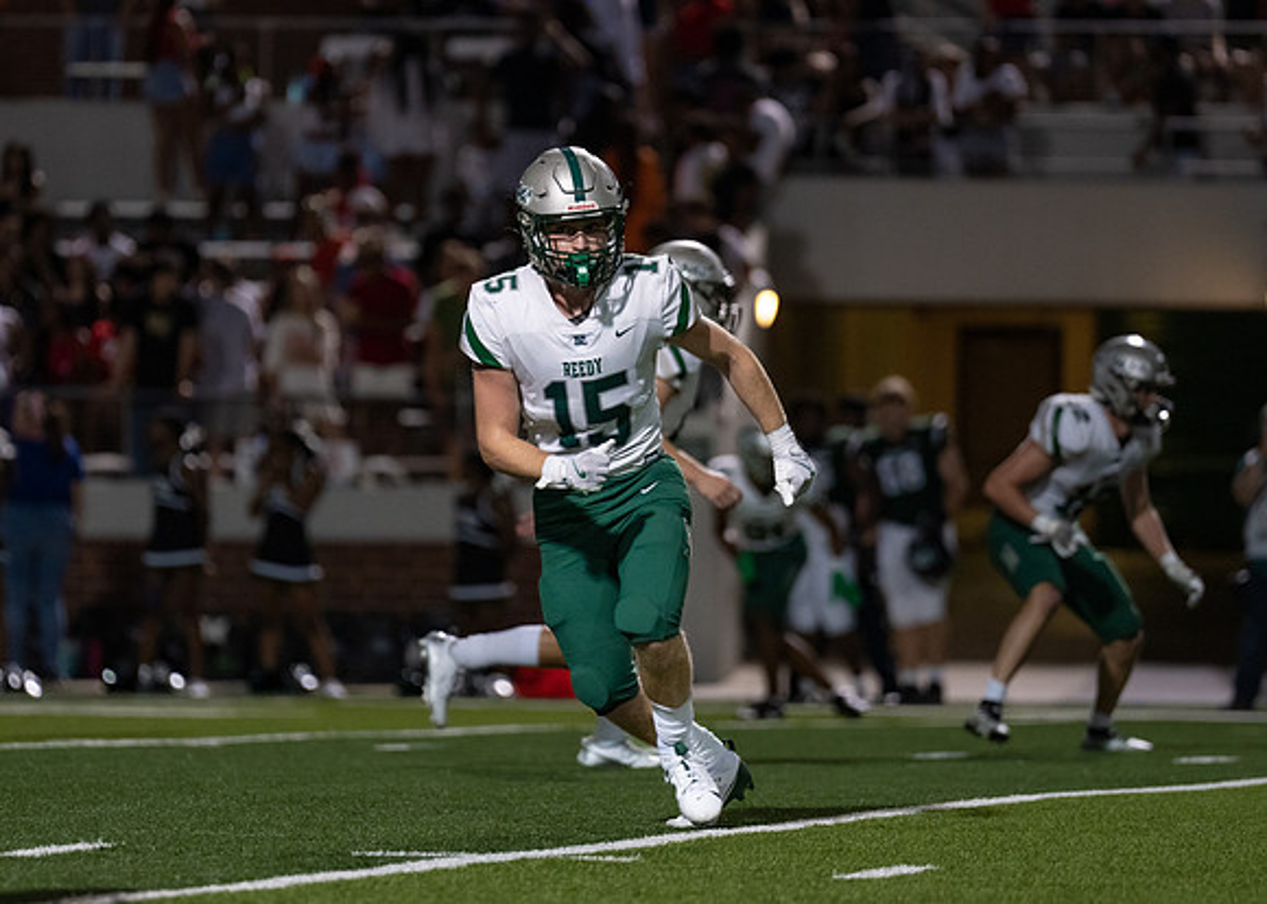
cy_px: 367
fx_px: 10142
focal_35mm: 282
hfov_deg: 7.1
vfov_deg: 5.1
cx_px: 596
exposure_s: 1/1000
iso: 2500
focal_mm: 200
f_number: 2.8
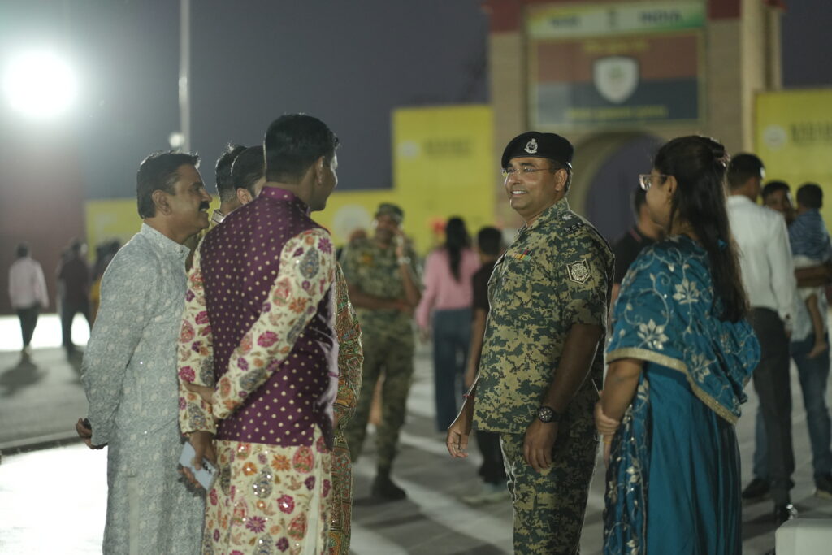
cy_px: 278
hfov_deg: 23.9
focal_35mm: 85
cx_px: 416
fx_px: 1965
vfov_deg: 16.1
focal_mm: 85
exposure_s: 1/160
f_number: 1.8
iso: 3200
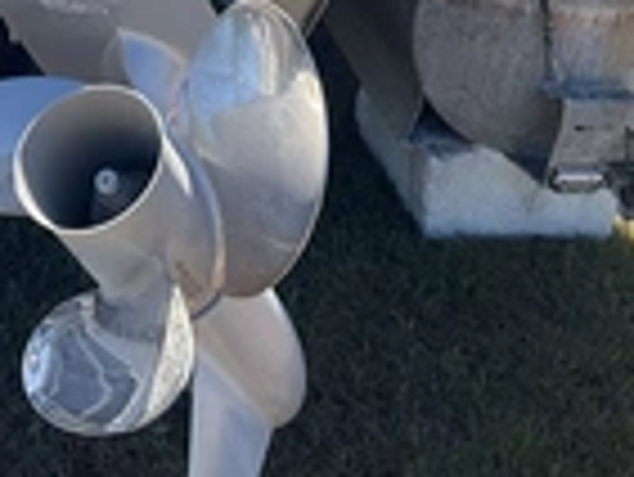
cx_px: 99
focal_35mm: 82
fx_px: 1503
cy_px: -140
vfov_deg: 17.0
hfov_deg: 23.4
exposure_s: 1/519
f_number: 1.8
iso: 25
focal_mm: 3
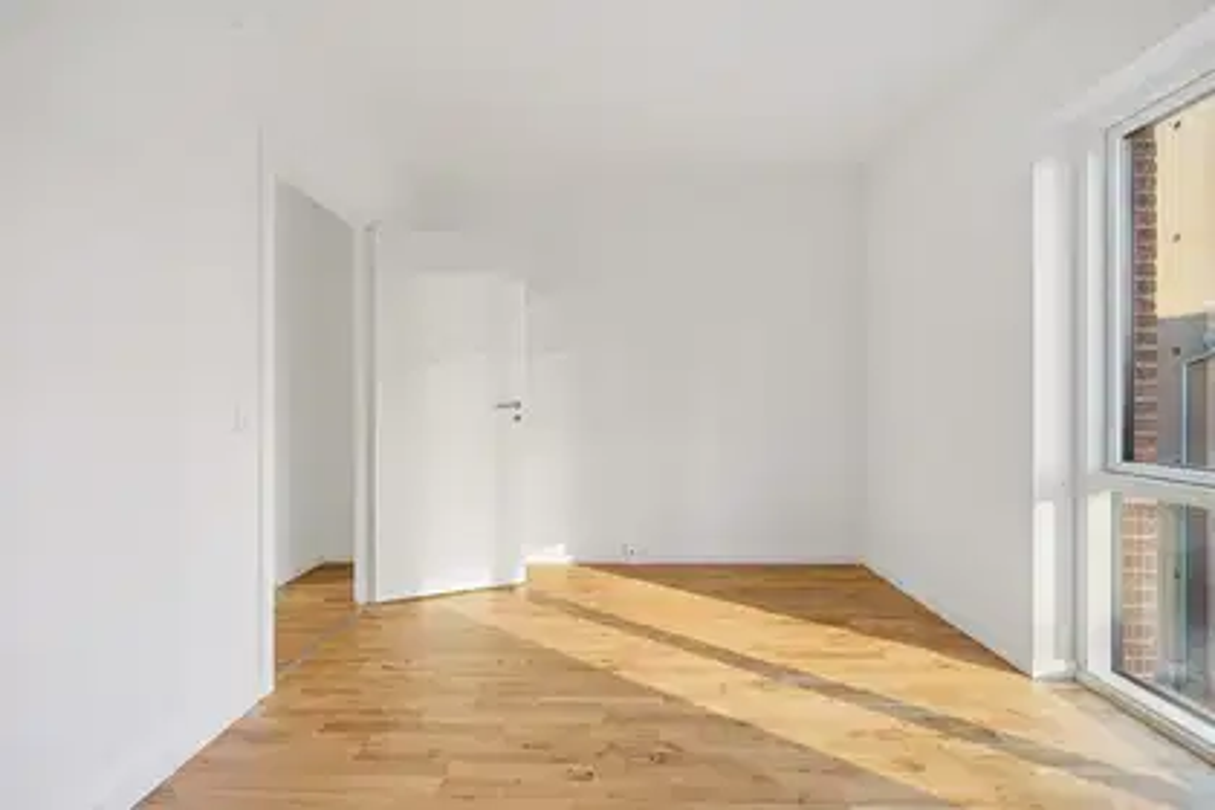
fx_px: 439
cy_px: 405
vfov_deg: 85.4
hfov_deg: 108.3
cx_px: 608
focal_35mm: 13
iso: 320
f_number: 5.6
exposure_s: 1/40
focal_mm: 13
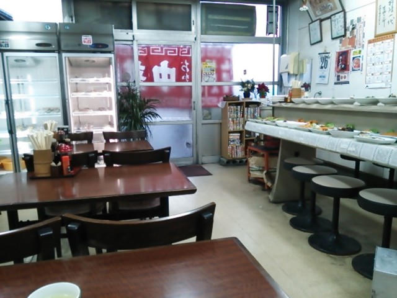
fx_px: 321
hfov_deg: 63.4
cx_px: 198
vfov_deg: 49.7
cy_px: 149
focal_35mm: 28
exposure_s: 1/42
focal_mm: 4.21
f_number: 2.5
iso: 250
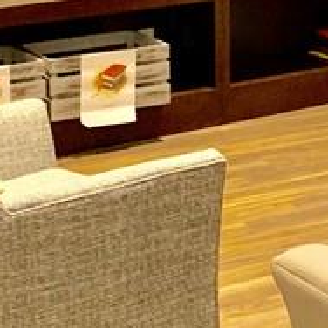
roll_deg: -0.5
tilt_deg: -6.4
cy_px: -58
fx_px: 1340
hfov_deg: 13.3
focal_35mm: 125
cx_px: 459
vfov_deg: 13.6
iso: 400
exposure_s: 1/60
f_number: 1.8
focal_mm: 4.25
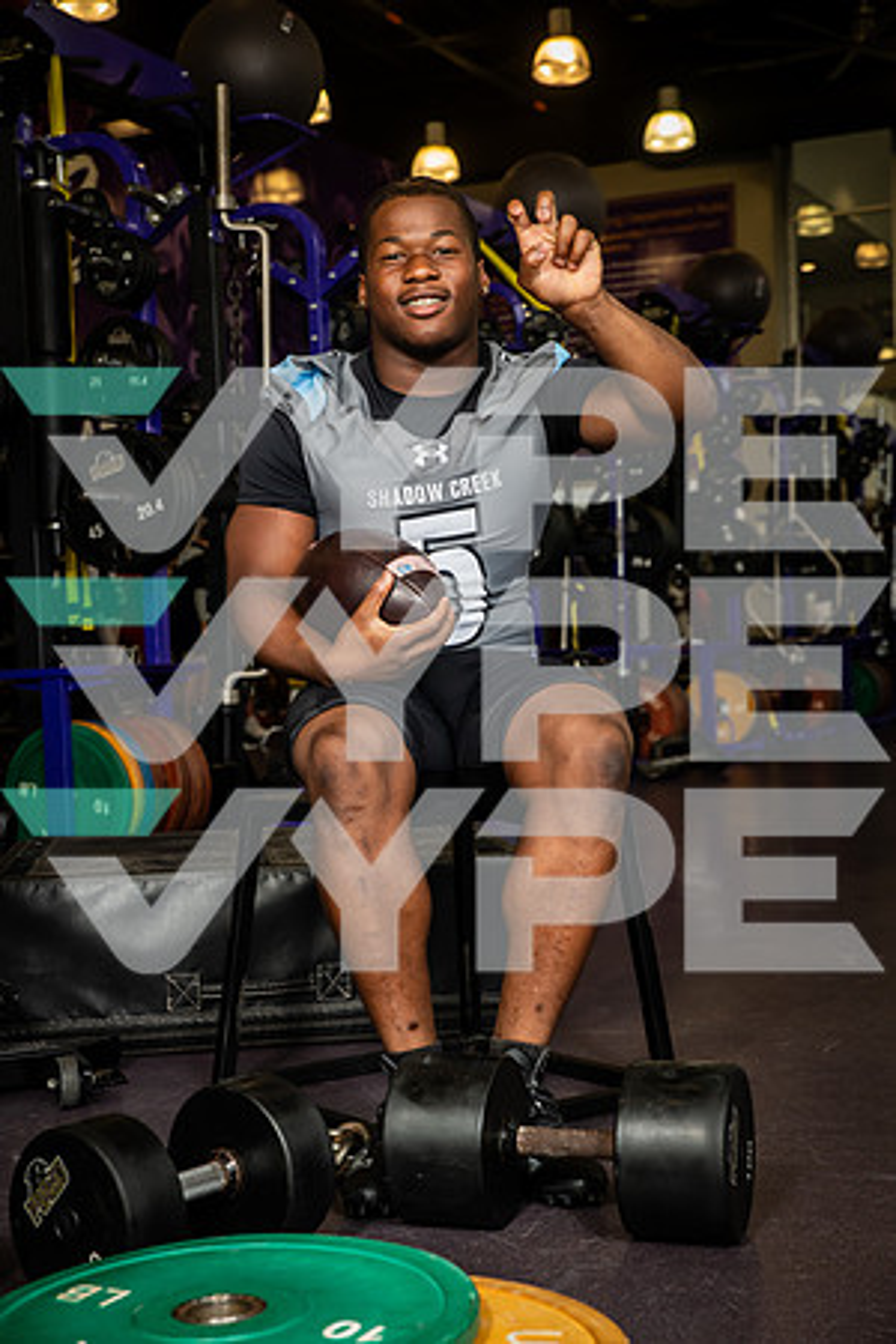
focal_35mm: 56
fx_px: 2091
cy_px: 672
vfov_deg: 35.6
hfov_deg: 24.2
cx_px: 448
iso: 500
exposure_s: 1/250
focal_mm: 56
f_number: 5.6
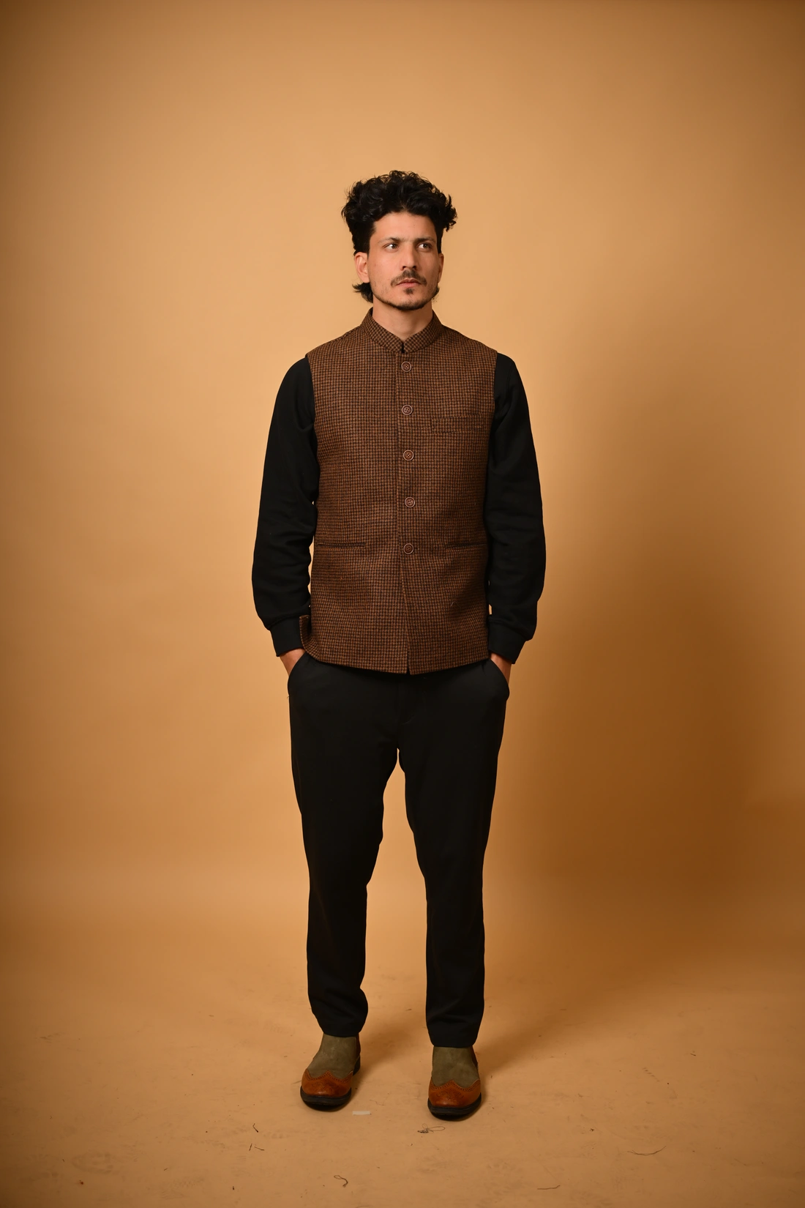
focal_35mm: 50
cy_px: 604
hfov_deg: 27.0
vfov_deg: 39.6
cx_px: 402
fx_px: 1677
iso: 160
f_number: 2.5
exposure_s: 1/1000
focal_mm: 50
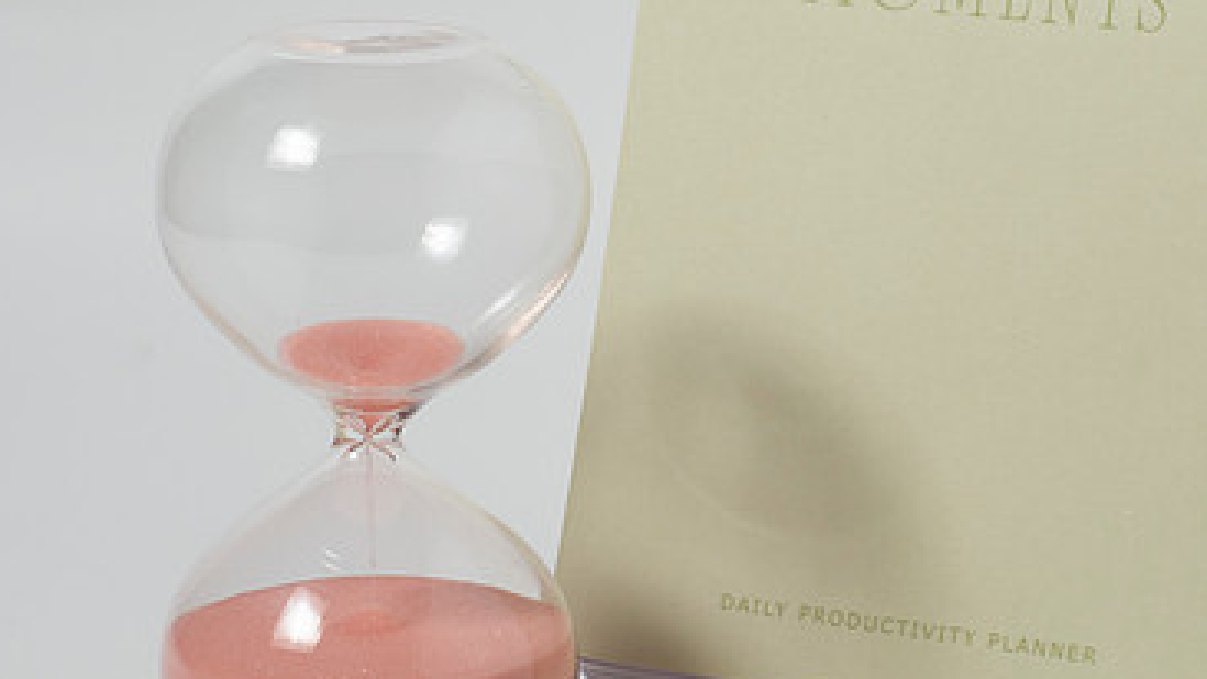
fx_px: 3873
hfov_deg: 17.7
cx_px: 772
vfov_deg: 10.0
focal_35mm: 121
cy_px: 217
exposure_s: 1/200
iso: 200
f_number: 9
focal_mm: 50
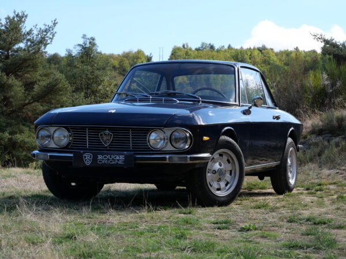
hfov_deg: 21.3
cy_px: 130
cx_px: 173
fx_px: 920
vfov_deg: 16.1
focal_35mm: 92
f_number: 7.1
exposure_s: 1/320
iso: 200
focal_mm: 46
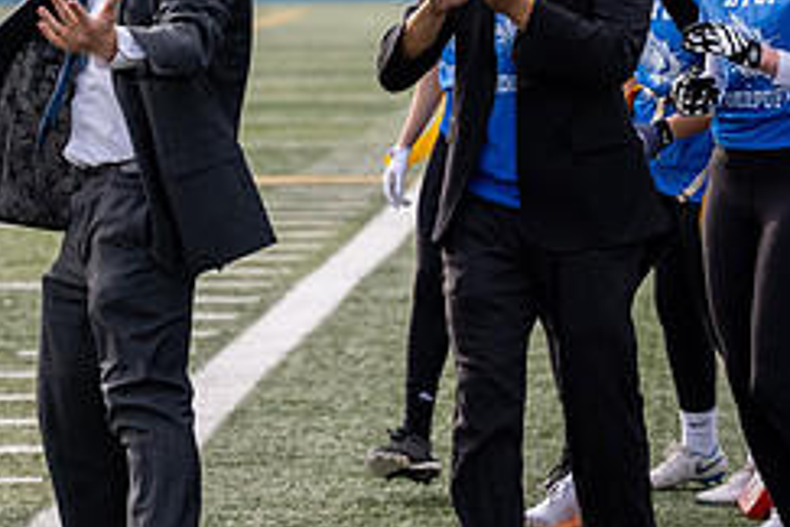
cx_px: 410
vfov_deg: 5.1
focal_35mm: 268
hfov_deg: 7.7
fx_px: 5881
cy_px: -40
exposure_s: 1/2500
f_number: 2.8
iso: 200
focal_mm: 93
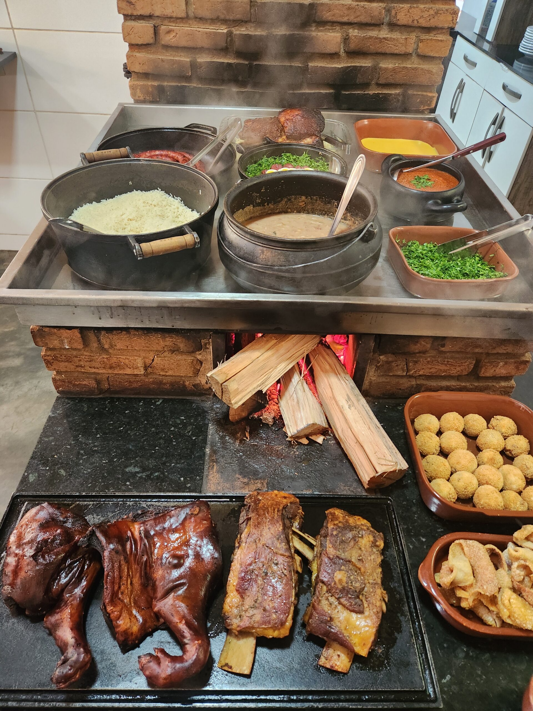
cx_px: 266
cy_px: 356
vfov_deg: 73.9
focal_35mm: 23
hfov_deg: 58.9
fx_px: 472
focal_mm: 5.4
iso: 640
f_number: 1.8
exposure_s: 1/40
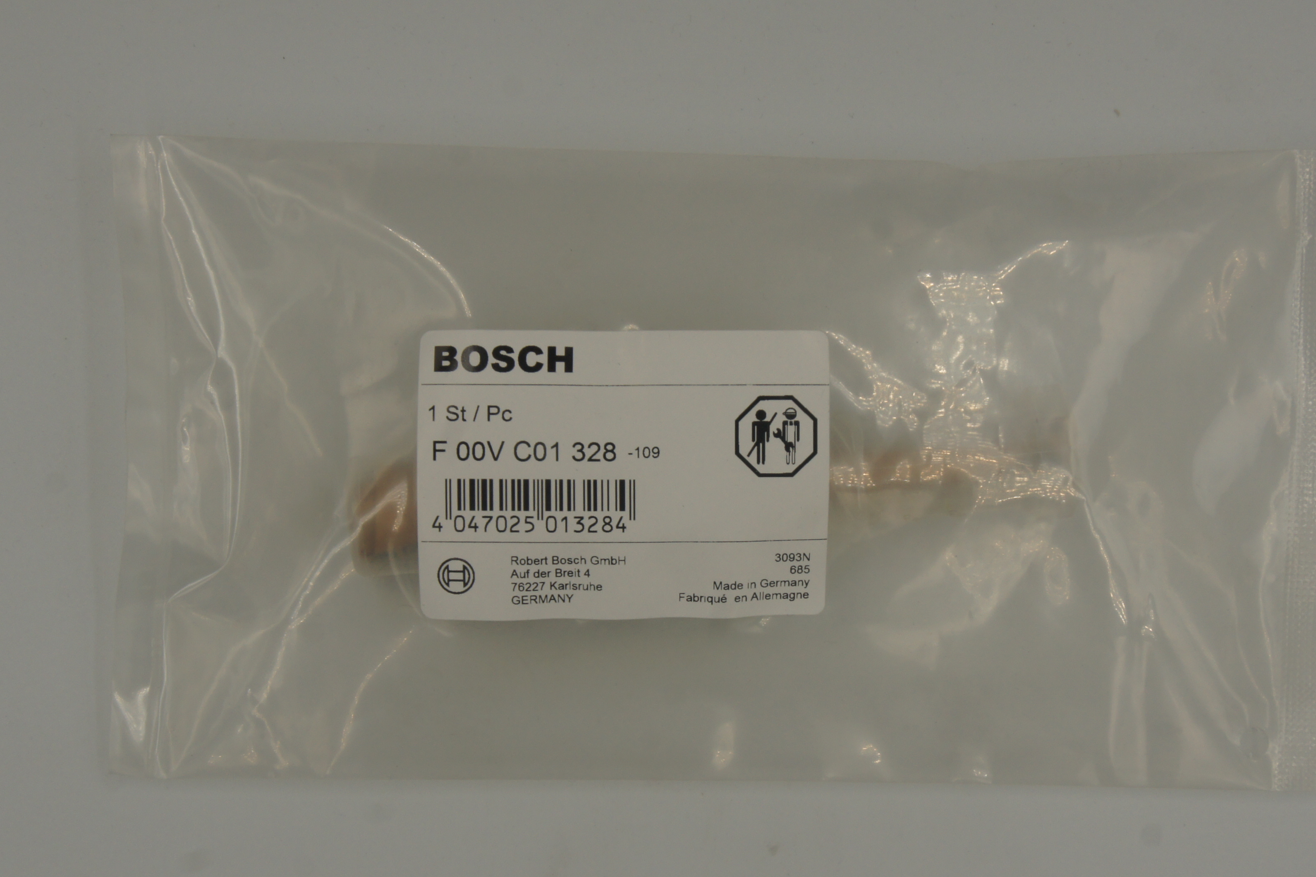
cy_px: 511
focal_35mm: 76
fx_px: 2768
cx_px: 775
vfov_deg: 18.0
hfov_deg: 26.7
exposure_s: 1/125
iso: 200
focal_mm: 35
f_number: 11
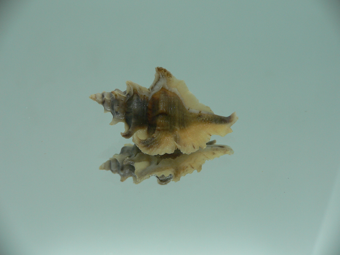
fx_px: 344
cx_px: 170
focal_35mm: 35
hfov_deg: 52.6
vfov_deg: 40.7
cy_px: 128
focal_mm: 4.6
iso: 80
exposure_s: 1/60
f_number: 2.8
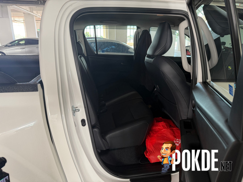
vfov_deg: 56.8
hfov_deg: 71.6
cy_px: 91
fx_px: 168
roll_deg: +0.1
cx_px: 122
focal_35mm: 24
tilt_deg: -17.8
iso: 125
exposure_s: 1/50
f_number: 1.78
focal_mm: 6.76
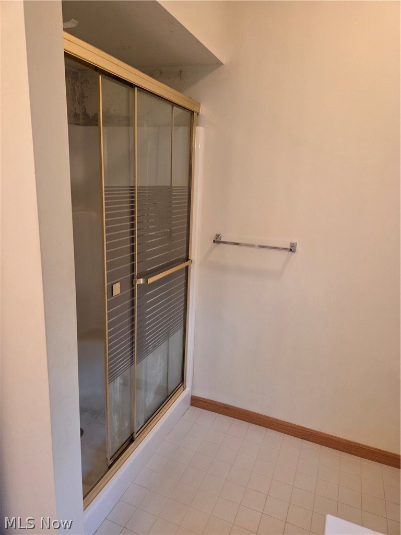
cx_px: 200
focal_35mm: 23
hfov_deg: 58.9
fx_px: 355
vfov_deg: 73.9
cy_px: 268
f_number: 1.8
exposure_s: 1/120
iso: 320
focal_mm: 5.4
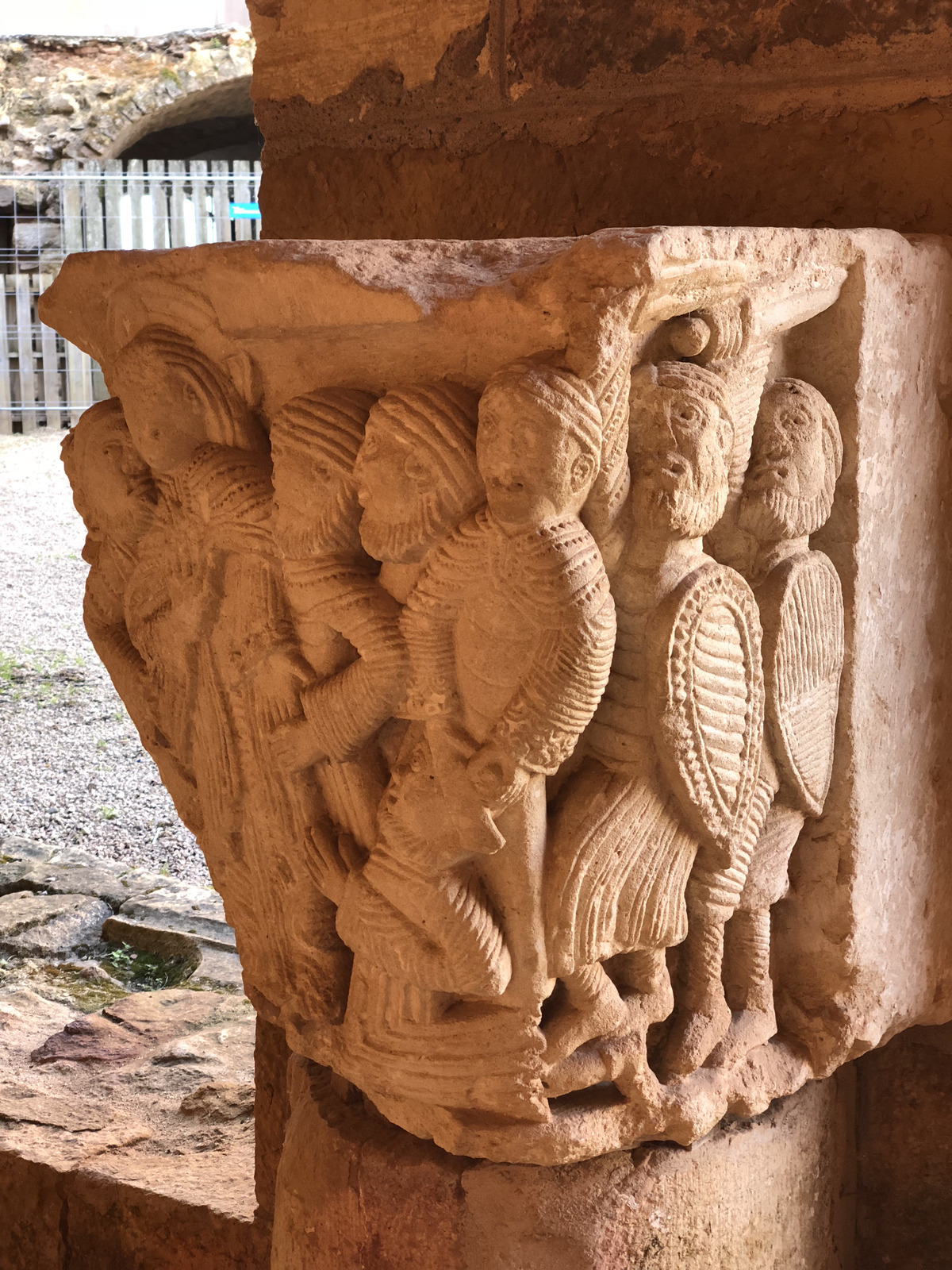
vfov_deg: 36.8
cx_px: 476
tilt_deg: -7.6
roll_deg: +1.2
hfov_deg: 28.0
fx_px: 1907
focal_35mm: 52
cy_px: 635
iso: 80
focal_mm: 6
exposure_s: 1/60
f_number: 2.4
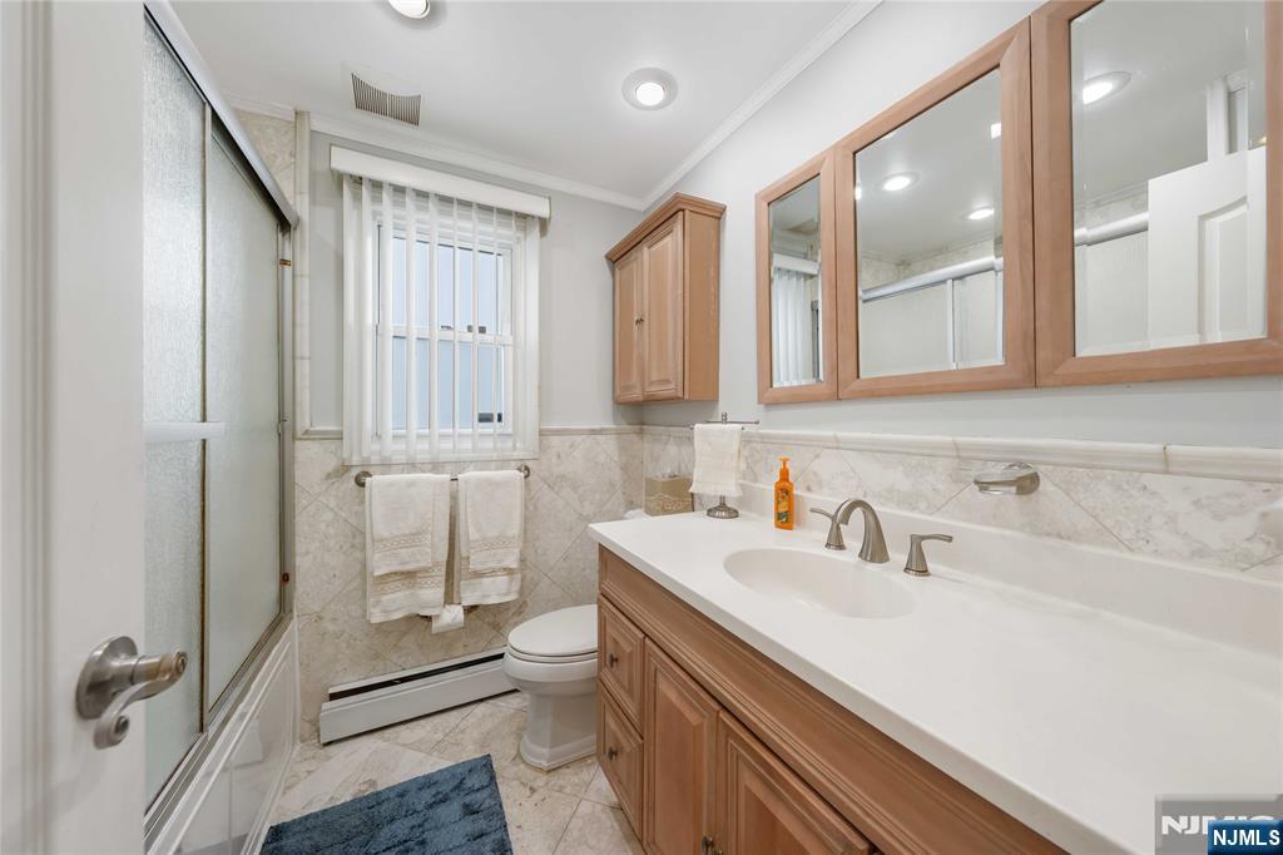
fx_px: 428
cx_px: 642
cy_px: 428
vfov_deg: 90.0
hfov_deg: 112.6
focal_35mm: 12
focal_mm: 12
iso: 320
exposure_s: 1/200
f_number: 7.1
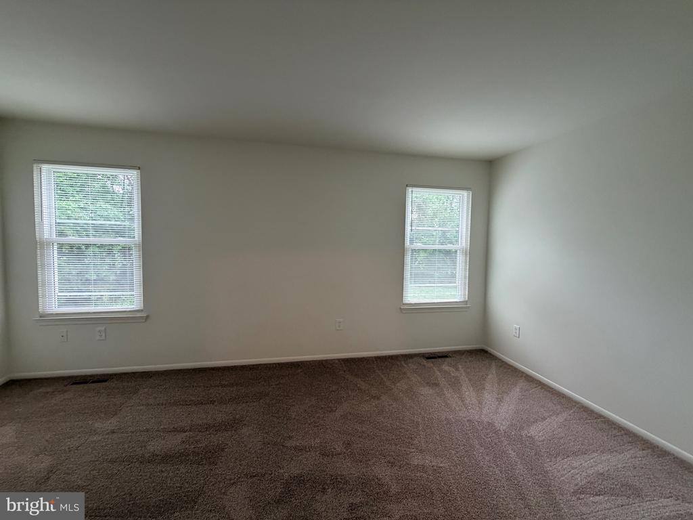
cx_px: 346
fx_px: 280
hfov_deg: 102.1
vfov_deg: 85.7
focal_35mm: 14
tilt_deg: -2.3
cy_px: 260
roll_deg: +0.0
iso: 320
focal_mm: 2.22
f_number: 2.2
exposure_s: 1/101
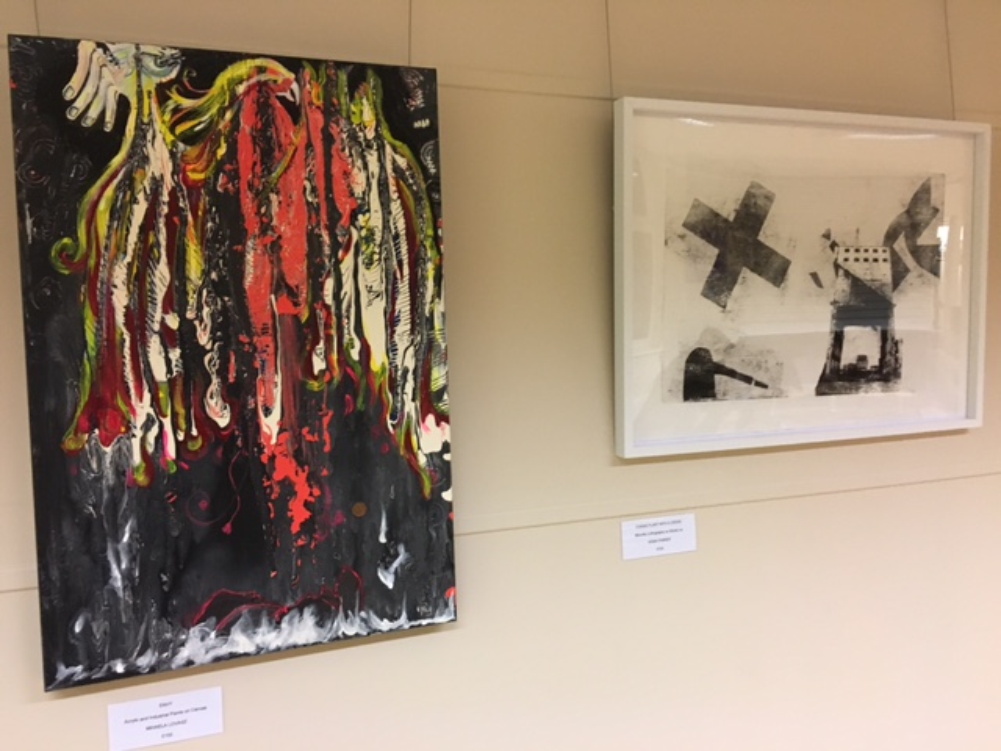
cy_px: 376
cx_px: 500
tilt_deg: +0.2
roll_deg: +3.0
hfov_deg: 61.7
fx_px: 839
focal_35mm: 29
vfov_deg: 48.2
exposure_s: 1/33
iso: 250
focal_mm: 4.15
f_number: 2.2
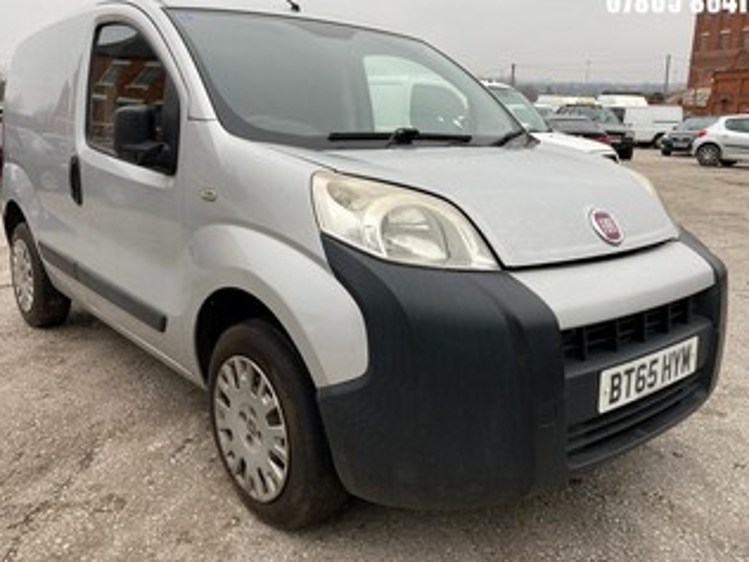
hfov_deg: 58.3
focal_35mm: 31
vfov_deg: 45.4
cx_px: 363
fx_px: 671
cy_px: 266
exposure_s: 1/121
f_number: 1.8
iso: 25
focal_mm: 3.99
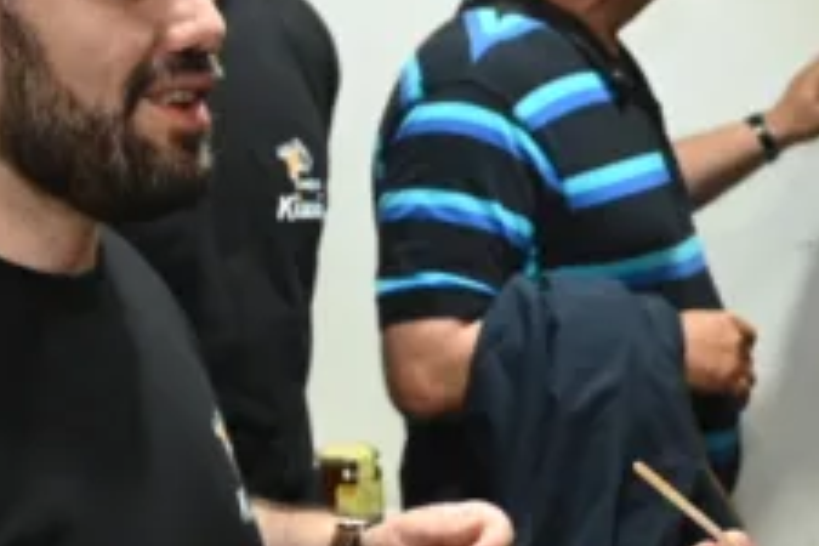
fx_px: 2480
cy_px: 460
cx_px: 561
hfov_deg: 18.7
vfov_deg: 12.5
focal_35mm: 109
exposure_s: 1/200
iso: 1600
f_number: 6.3
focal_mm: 24
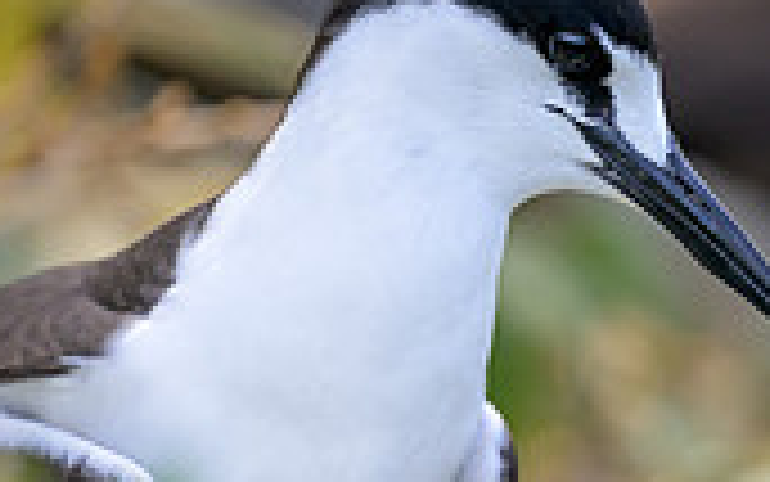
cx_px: 898
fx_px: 33923
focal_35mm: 1616
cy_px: 403
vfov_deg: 0.8
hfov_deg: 1.3
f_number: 2.8
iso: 400
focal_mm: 400
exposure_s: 1/2500
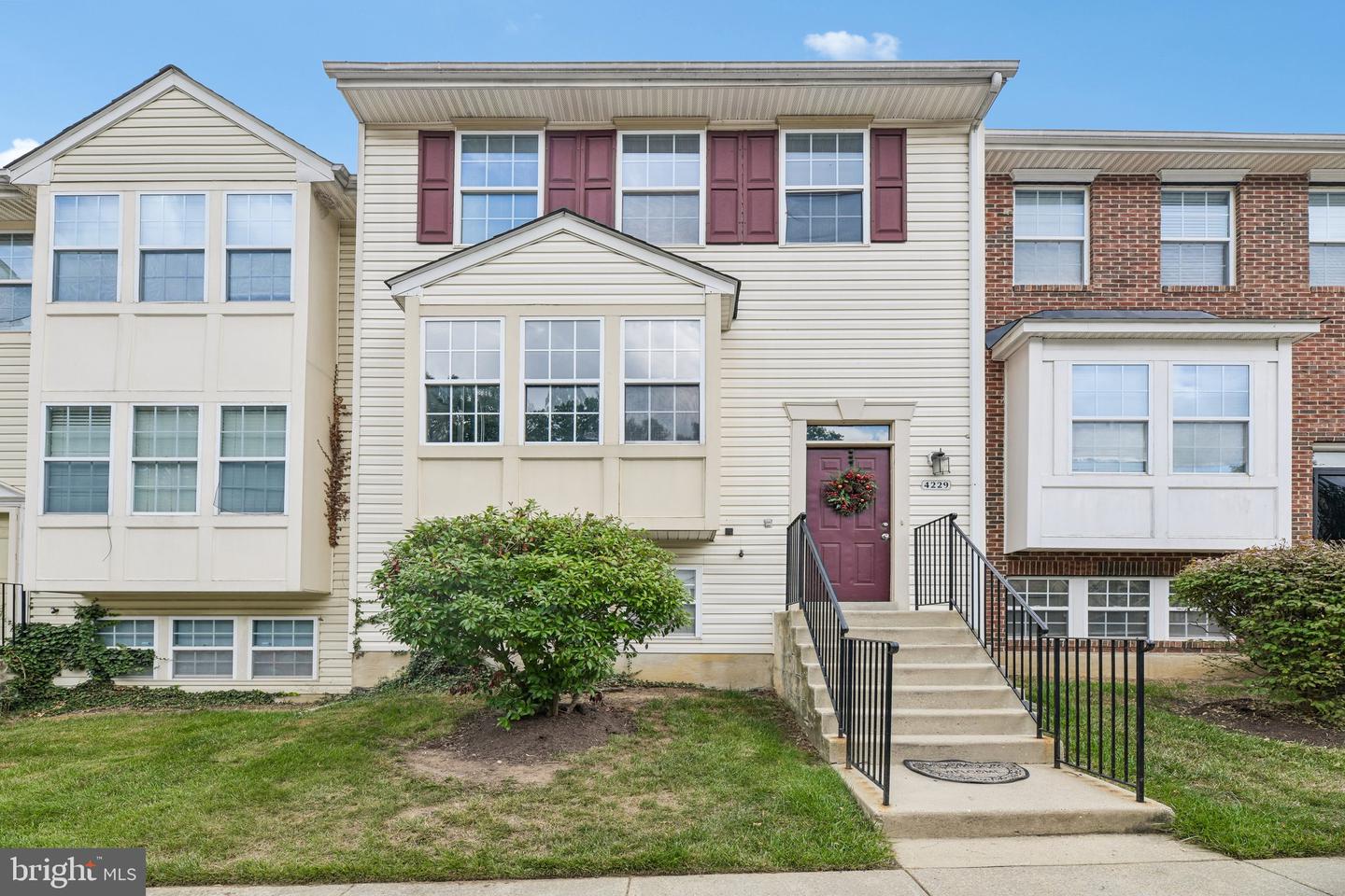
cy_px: 448
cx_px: 672
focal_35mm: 14
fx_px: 523
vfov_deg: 81.2
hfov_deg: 104.3
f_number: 8
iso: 100
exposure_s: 1/160
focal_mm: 14
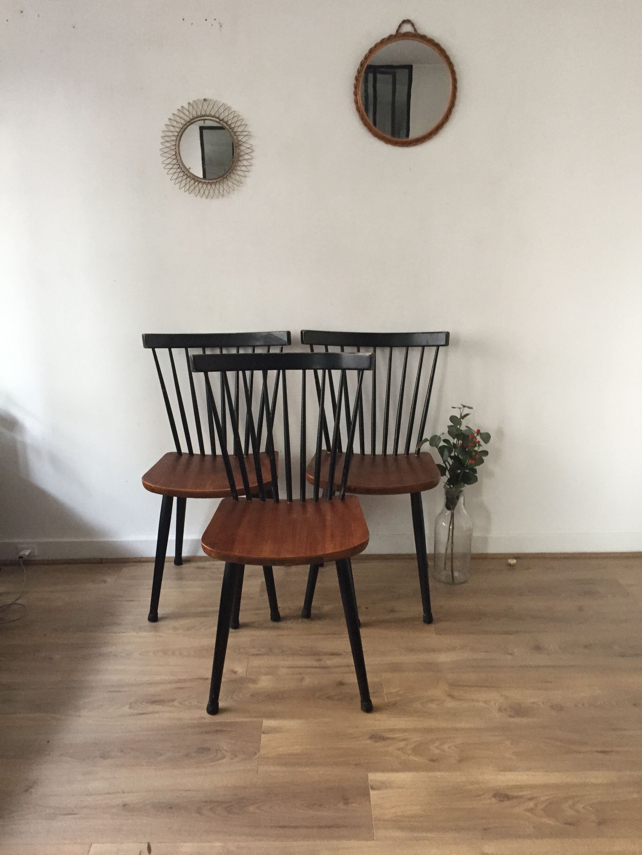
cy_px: 428
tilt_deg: -17.3
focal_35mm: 29
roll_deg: +0.7
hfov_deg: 48.2
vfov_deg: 61.7
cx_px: 321
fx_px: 717
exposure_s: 1/33
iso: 200
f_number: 2.2
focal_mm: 4.15
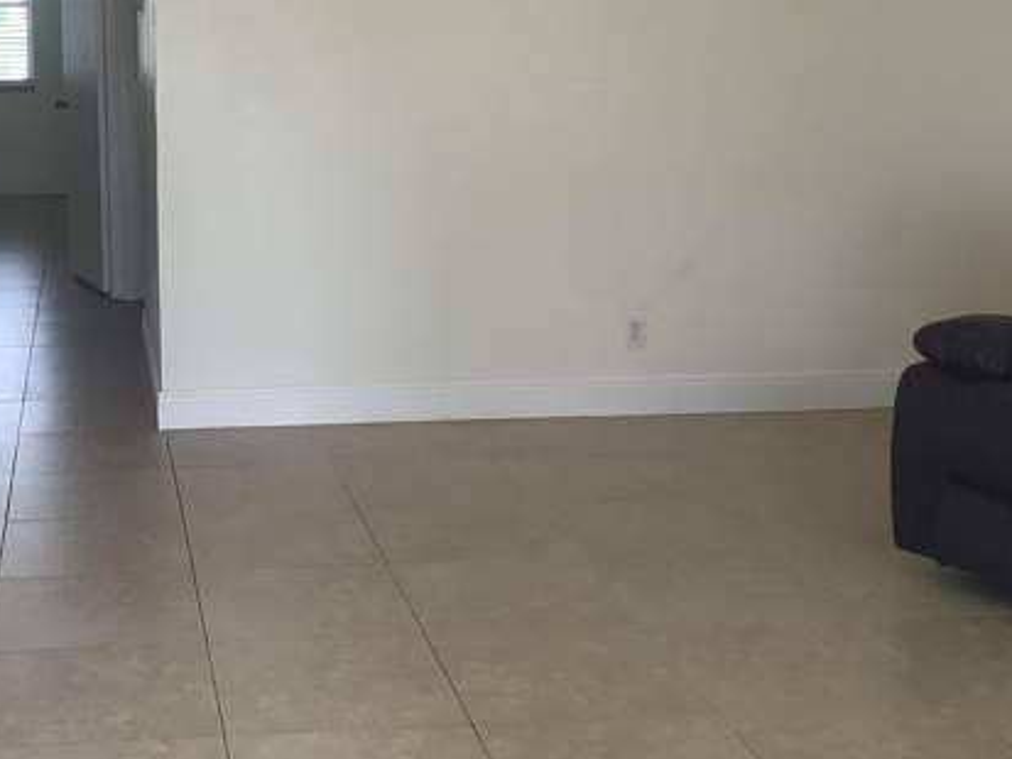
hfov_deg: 31.3
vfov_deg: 24.0
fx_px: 1755
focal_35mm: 60
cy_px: 142
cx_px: 196
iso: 64
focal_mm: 3.3
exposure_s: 1/100
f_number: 2.4
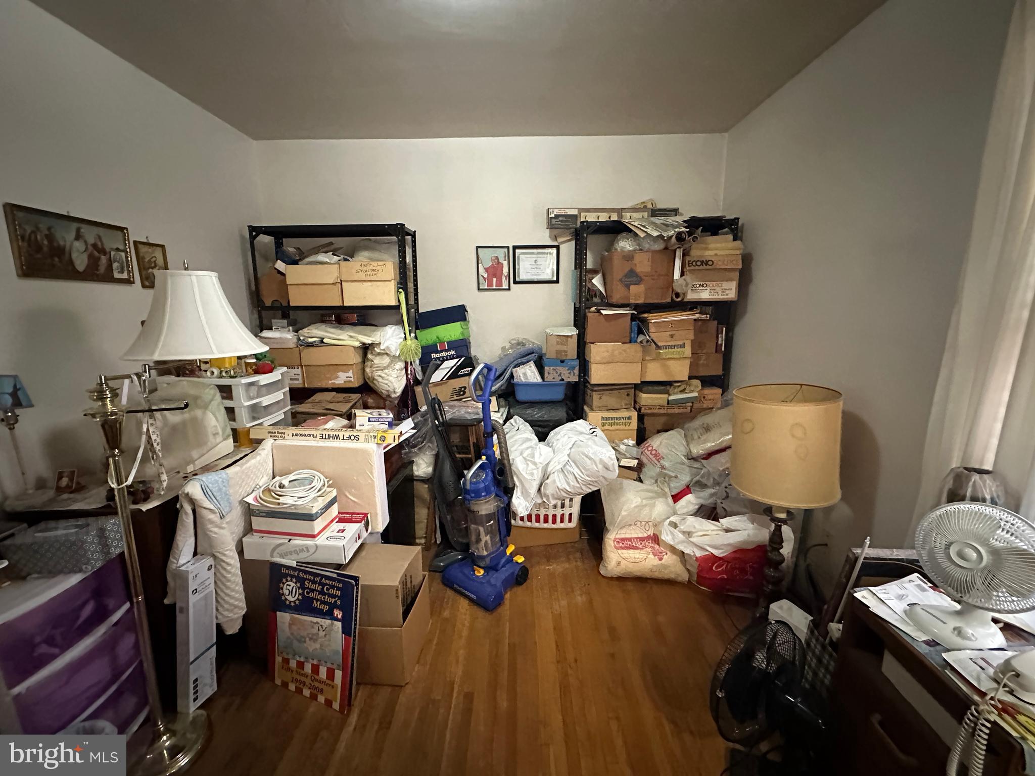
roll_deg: +0.3
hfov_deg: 102.1
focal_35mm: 14
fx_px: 419
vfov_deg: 85.7
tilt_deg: -10.2
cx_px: 518
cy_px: 388
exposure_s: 1/30
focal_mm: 2.22
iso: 1000
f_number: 2.2
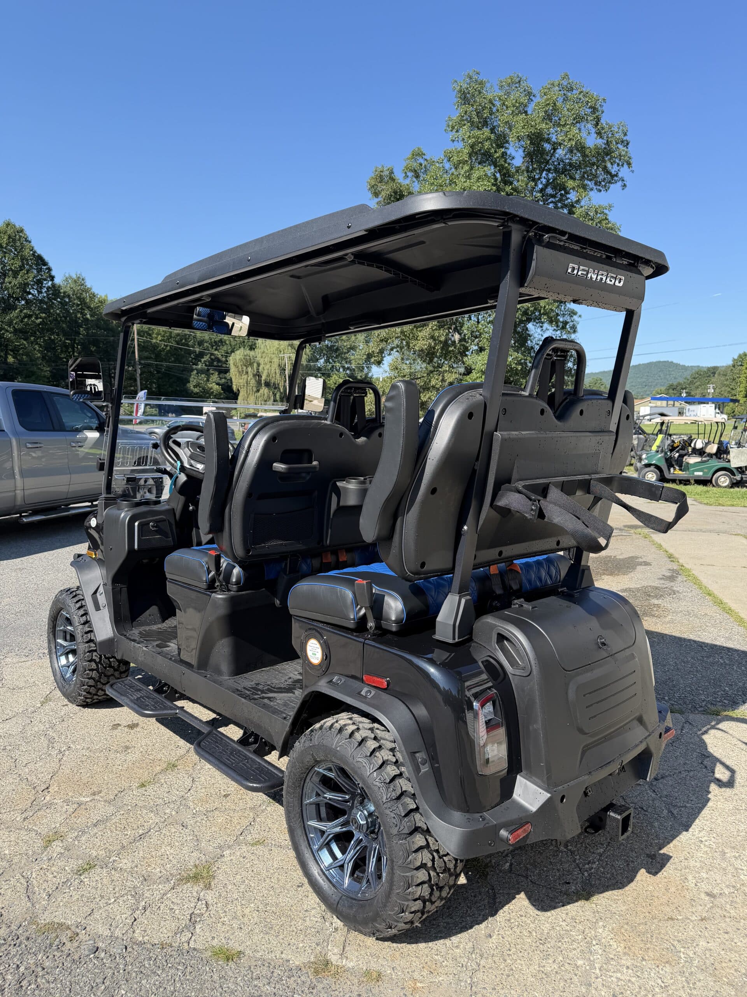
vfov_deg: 71.6
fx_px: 691
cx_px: 374
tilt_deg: -6.7
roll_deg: -1.5
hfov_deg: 56.8
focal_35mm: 24
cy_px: 498
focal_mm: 6.76
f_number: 1.78
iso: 80
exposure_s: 1/1949
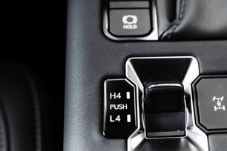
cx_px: 174
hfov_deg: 29.5
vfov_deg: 20.3
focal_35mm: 67
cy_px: 85
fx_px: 422
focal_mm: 32
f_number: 2.8
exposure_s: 1/250
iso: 800
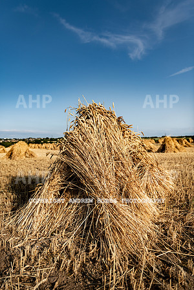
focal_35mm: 24
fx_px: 194
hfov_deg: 53.1
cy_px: 145
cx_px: 97
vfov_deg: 73.7
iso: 64
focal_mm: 24
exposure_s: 1/2500
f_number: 4
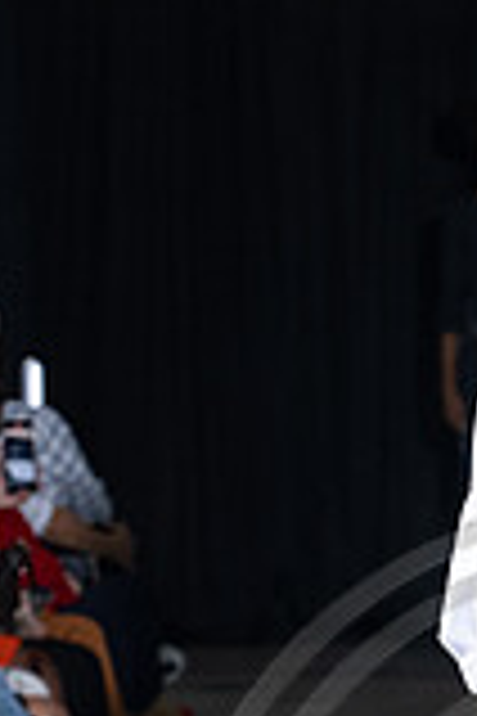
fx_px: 6300
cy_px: 950
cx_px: 626
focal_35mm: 317
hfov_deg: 4.3
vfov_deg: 6.4
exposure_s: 1/160
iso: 1250
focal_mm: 112
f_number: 6.3
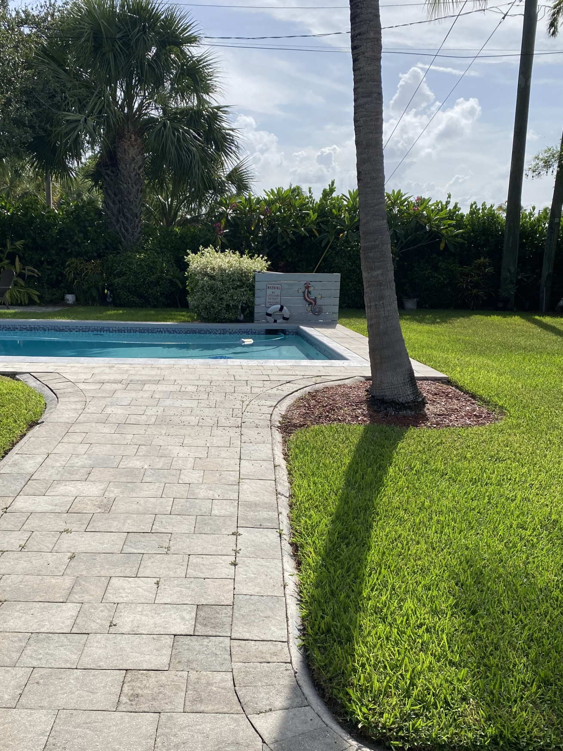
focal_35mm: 32
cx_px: 233
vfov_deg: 56.6
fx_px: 694
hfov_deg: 44.0
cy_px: 422
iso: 32
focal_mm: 4.25
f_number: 1.8
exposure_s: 1/3300
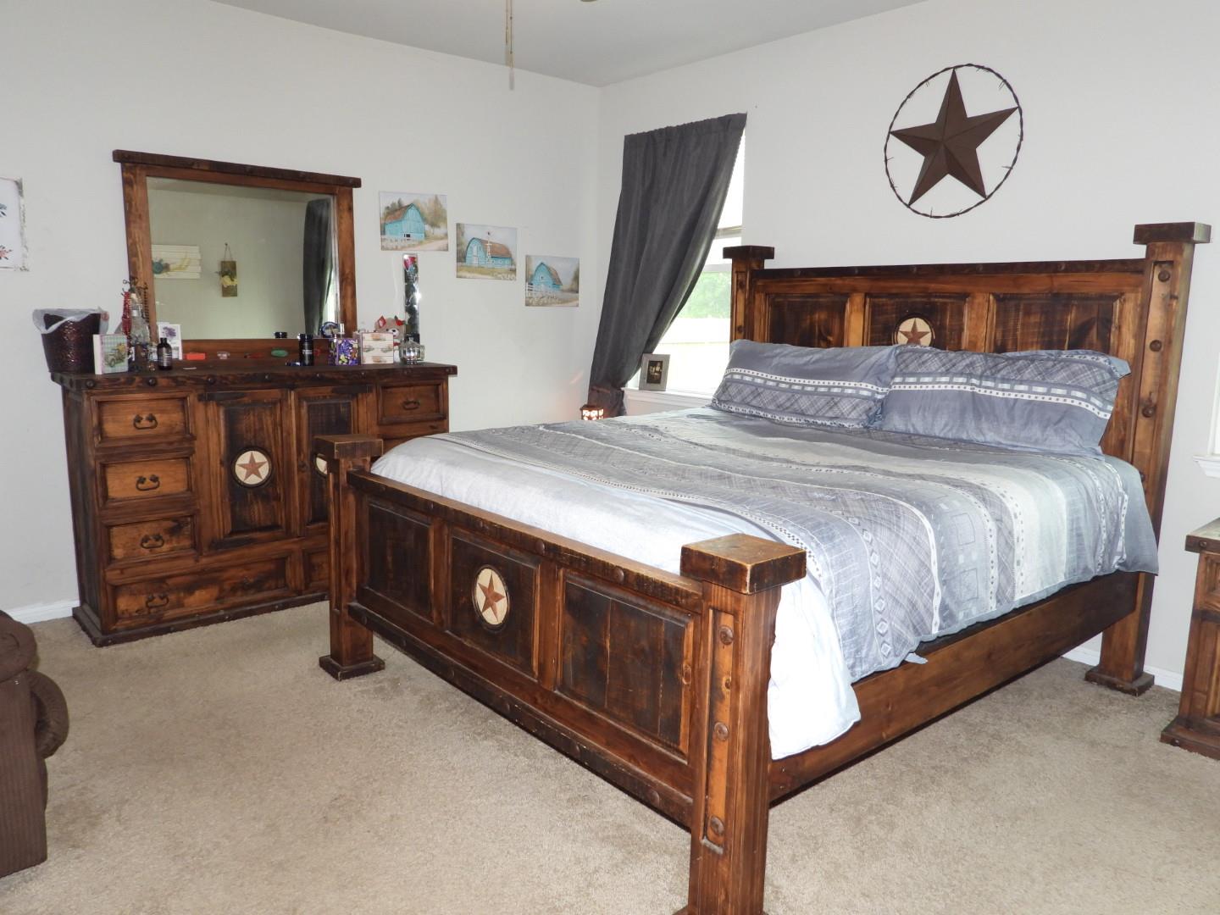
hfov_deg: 71.6
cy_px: 458
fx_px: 846
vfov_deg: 56.8
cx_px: 610
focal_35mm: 24
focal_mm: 4.3
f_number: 2.8
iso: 200
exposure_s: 1/30
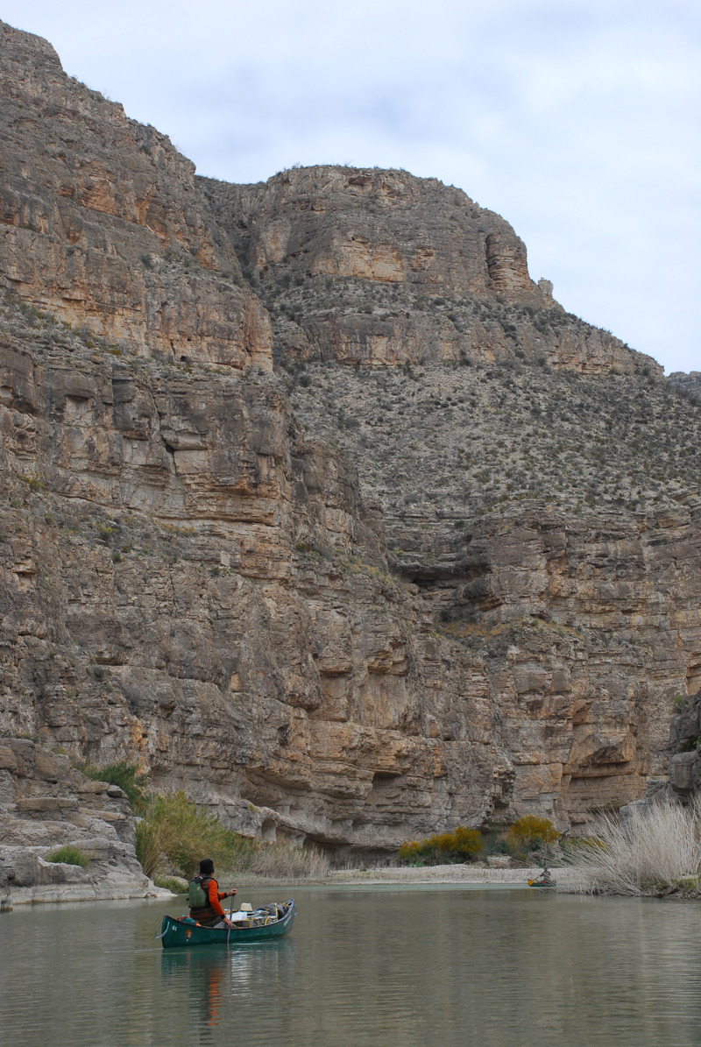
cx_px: 350
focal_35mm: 72
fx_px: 2097
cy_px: 524
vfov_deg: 28.0
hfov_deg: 19.0
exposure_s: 1/250
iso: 160
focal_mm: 48
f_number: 8
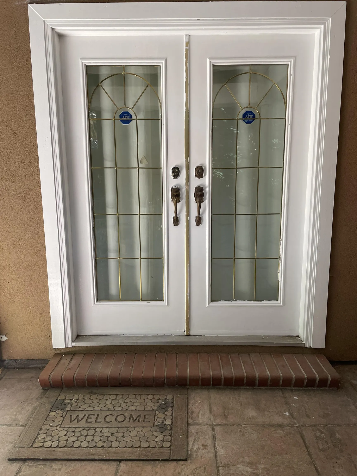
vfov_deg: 67.3
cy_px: 238
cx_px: 178
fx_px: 358
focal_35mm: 26
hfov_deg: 53.1
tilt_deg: -10.2
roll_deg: +0.1
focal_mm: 4.2
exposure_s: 1/121
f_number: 1.6
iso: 100
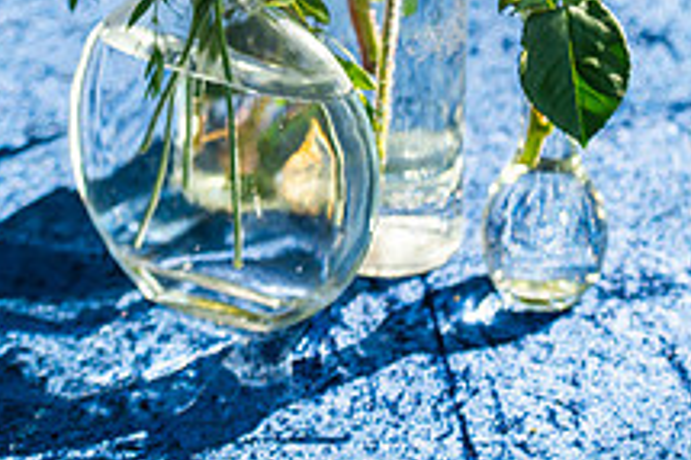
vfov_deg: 6.8
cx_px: 355
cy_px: -164
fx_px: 3817
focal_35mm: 199
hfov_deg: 10.3
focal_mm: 95
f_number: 3.5
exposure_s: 1/1250
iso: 400
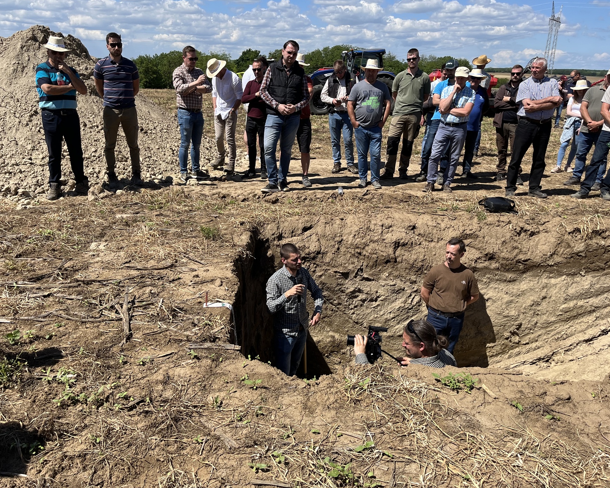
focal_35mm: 28
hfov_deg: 62.2
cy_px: 245
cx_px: 286
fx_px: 506
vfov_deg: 51.5
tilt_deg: -20.1
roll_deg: +0.7
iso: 50
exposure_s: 1/3215
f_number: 1.6
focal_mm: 5.1
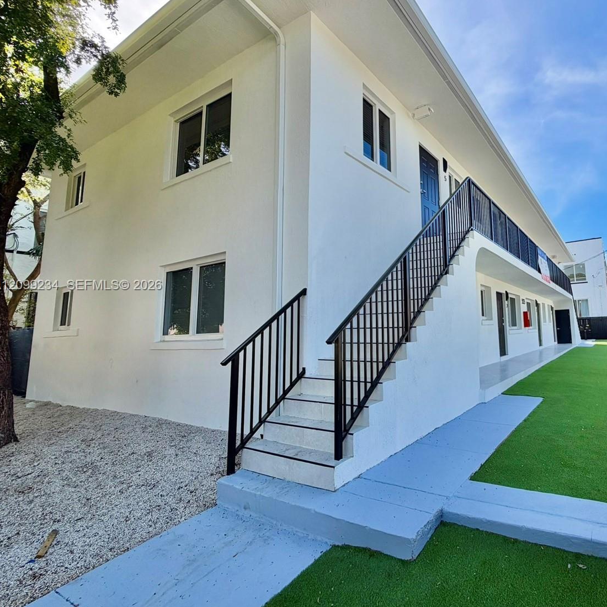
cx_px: 432
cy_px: 286
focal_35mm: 18
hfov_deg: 76.6
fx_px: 357
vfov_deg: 80.6
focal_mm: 2.22
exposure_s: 1/717
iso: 40
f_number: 2.2
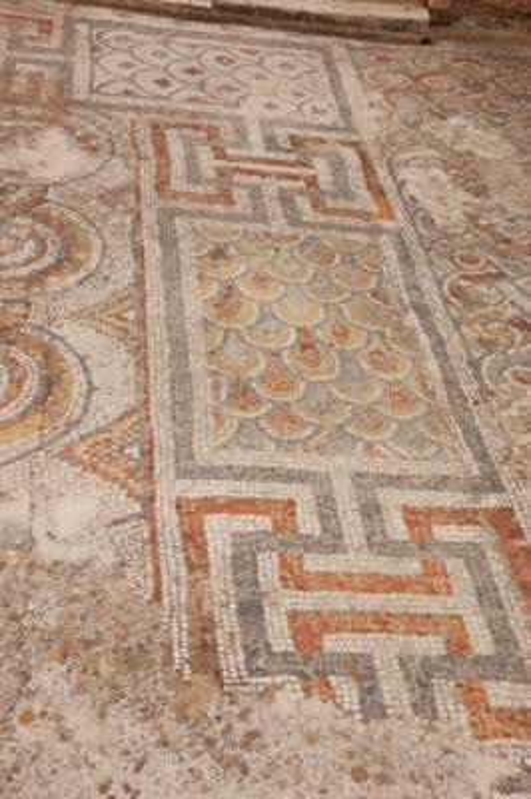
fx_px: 997
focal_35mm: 45
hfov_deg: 29.8
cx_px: 266
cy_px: 400
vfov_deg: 43.6
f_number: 16
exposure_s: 1/125
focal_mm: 30
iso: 200
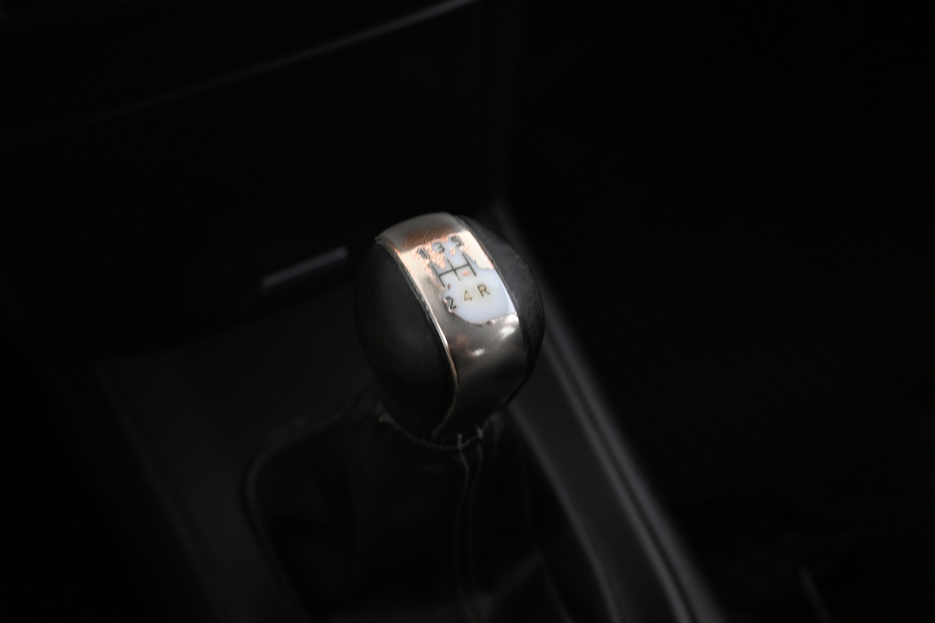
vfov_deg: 38.4
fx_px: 896
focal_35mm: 34
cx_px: 468
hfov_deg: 55.1
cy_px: 312
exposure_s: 1/10
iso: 1600
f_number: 4.2
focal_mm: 23
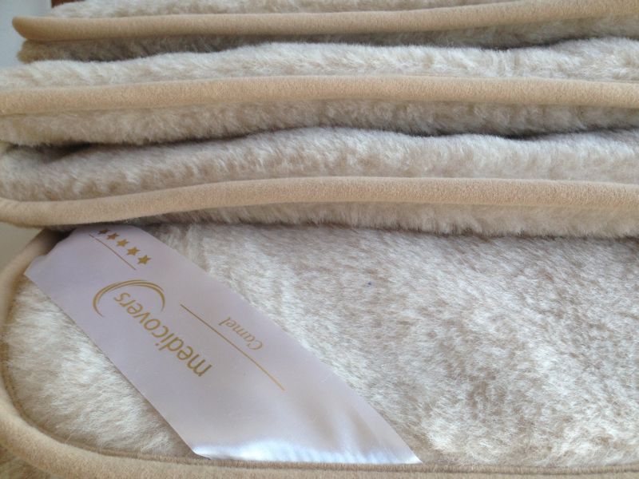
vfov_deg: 42.9
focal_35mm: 33
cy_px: 240
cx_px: 320
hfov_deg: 55.4
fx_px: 609
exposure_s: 1/120
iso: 64
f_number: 2.4
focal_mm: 4.12
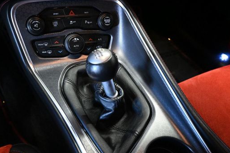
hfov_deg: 61.6
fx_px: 192
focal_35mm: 30
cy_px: 80
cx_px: 97
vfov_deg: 43.6
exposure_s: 1/60
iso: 7200
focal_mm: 16
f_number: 3.5
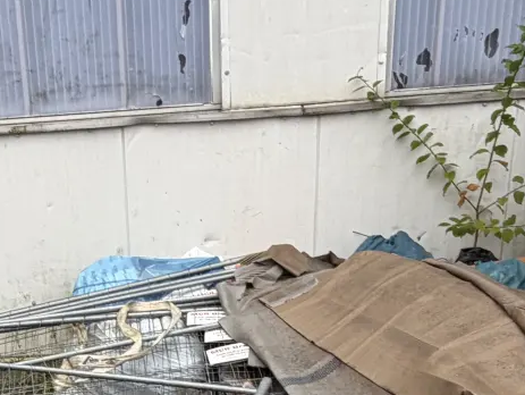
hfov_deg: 32.3
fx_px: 880
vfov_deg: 23.5
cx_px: 109
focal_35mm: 58
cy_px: 446
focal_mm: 2.22
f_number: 2.2
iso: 40
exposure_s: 1/188
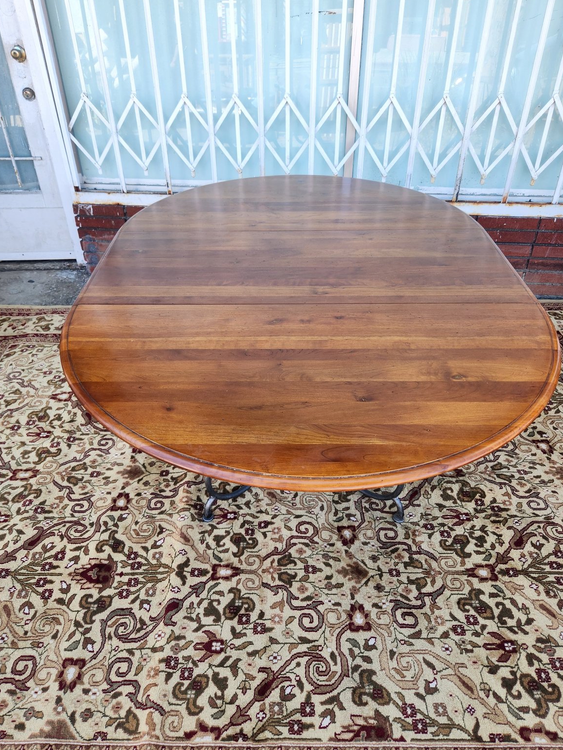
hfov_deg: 56.8
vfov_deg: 71.6
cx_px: 281
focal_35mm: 24
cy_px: 373
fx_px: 520
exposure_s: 1/180
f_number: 1.8
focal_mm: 5.4
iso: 40
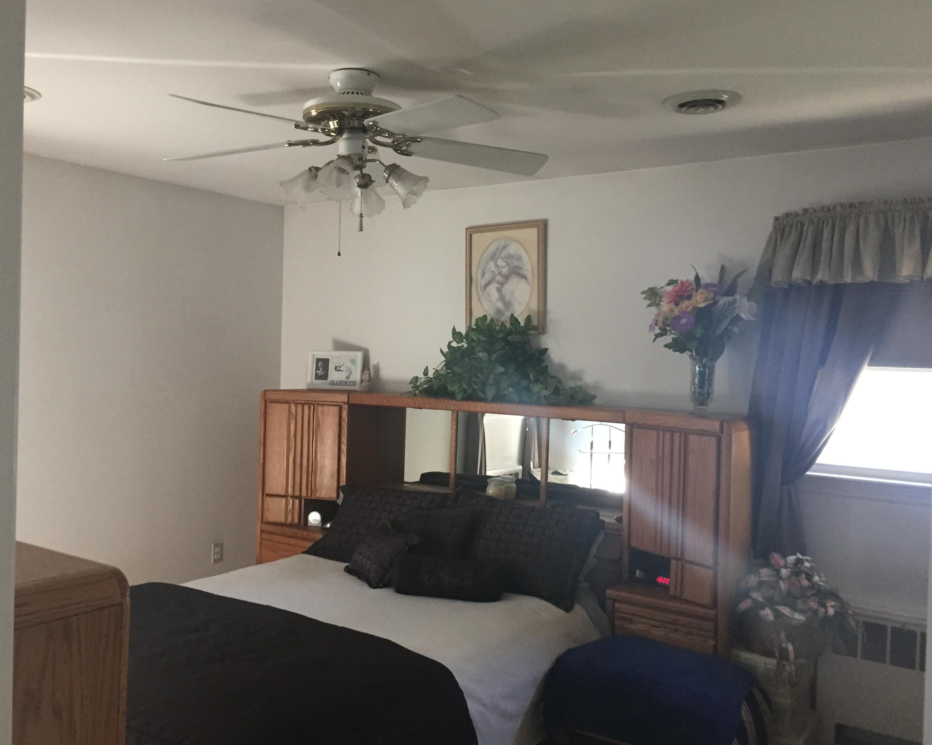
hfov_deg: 57.2
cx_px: 452
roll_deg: -1.9
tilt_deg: -2.7
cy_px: 364
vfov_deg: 47.1
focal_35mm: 31
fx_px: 855
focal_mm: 4.15
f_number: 2.2
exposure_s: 1/30
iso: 160
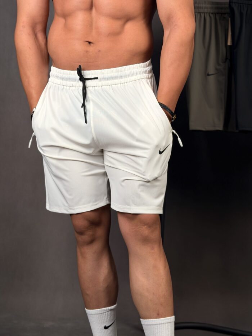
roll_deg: -3.4
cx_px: 126
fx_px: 466
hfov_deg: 30.3
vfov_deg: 39.7
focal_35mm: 48
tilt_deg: -0.8
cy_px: 168
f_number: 1.78
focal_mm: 6.76
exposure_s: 1/239
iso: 64
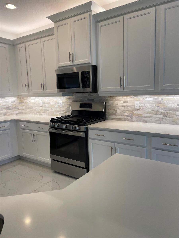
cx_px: 90
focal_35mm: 26
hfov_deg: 53.1
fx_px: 179
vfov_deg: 67.3
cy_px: 119
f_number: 1.6
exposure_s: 1/136
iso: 32
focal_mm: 4.2
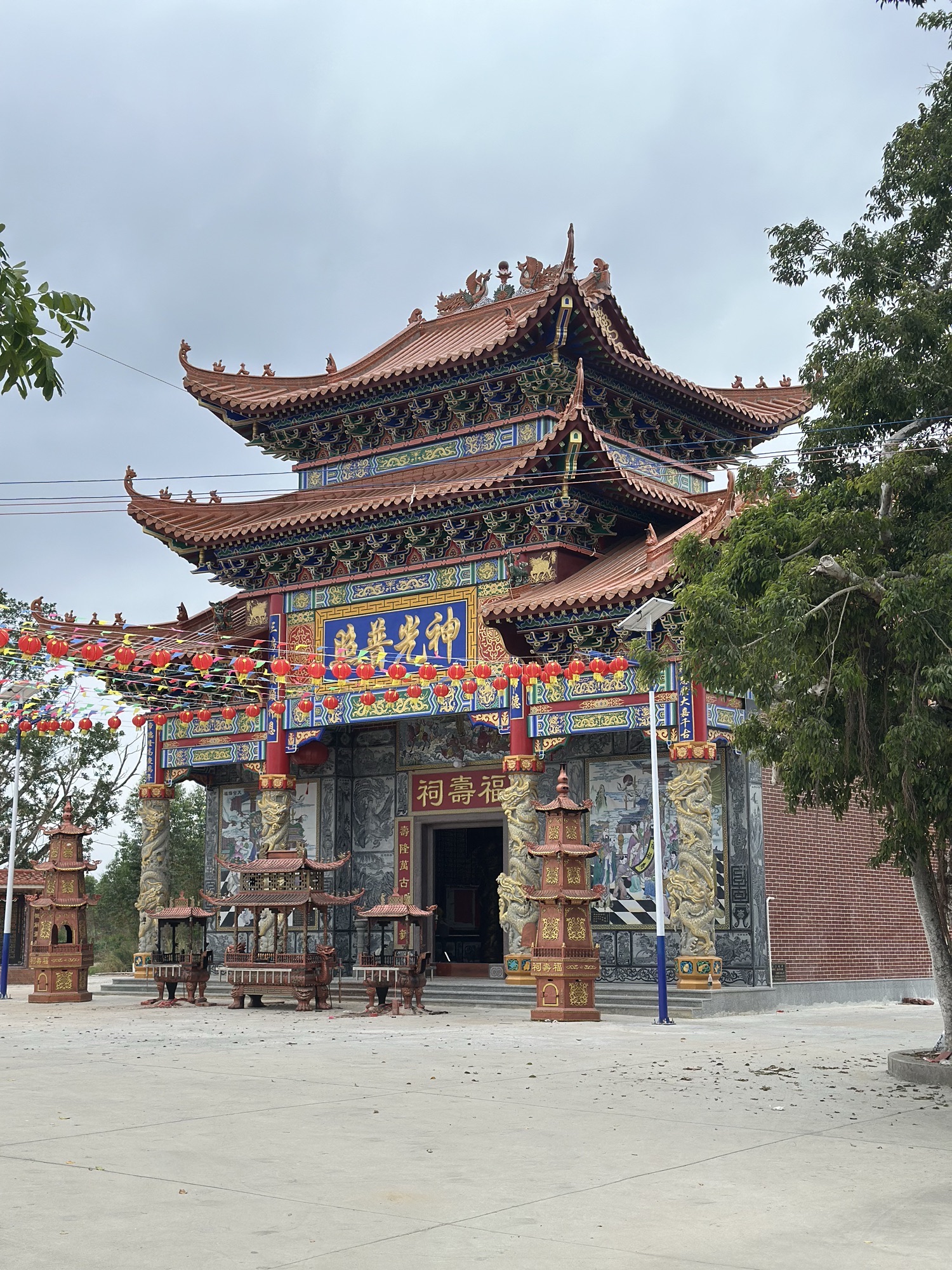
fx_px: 1760
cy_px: 635
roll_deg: -0.1
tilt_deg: +10.1
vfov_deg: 39.7
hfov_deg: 30.3
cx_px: 476
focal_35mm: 48
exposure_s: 1/627
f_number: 1.78
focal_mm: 6.86
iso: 80
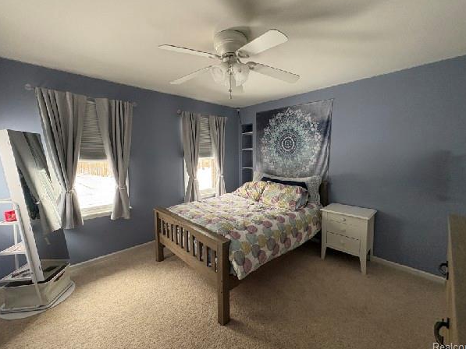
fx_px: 202
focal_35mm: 15
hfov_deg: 98.2
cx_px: 233
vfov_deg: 81.7
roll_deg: +0.3
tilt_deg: -3.3
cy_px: 167
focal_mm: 2.22
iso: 320
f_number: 2.2
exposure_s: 1/60
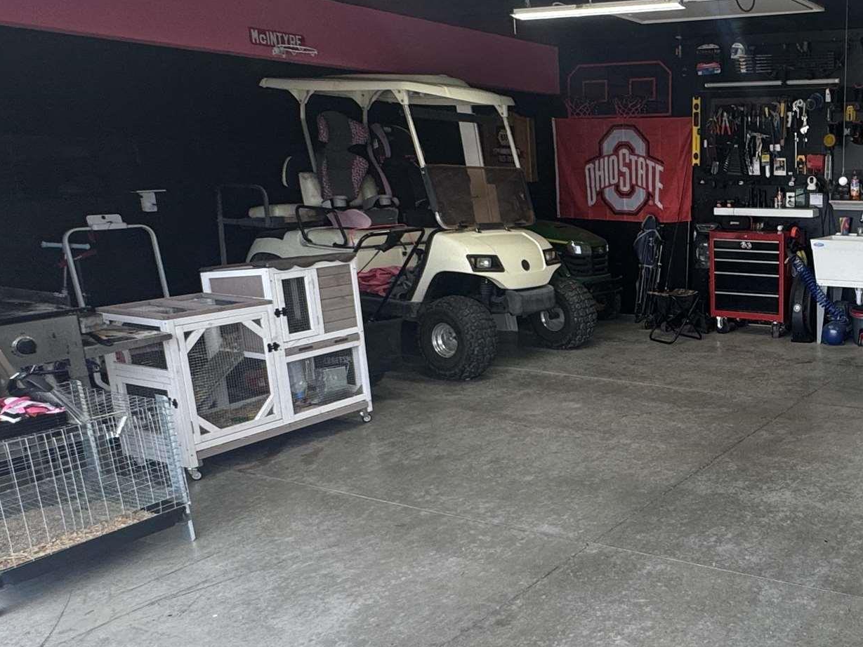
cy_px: 380
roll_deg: -0.1
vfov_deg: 40.6
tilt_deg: -13.5
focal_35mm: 35
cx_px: 784
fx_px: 873
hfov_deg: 47.1
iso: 80
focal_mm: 2.22
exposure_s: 1/120
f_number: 2.2
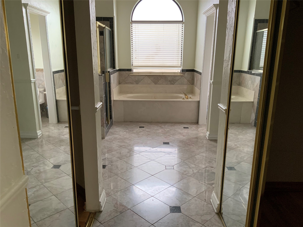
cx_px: 152
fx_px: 254
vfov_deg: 48.2
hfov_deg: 61.7
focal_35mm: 29
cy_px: 114
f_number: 1.8
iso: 160
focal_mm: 3
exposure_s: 1/60
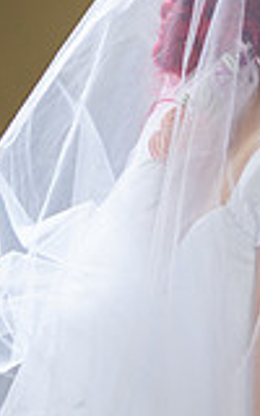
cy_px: 246
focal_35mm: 203
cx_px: 570
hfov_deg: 6.2
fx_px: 2301
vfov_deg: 10.3
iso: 1250
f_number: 2.8
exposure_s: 1/125
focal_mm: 51
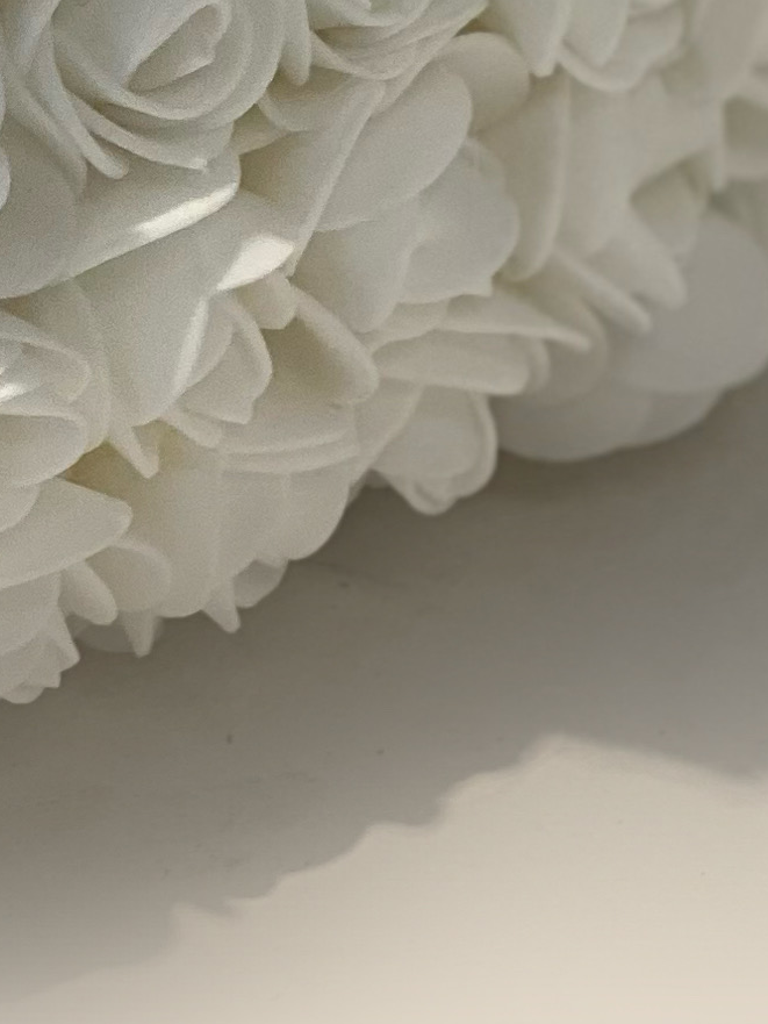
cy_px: -978
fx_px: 6980
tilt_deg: -18.8
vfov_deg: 8.0
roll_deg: +0.9
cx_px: -338
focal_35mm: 236
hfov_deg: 6.2
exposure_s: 1/120
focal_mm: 6
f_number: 2
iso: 50
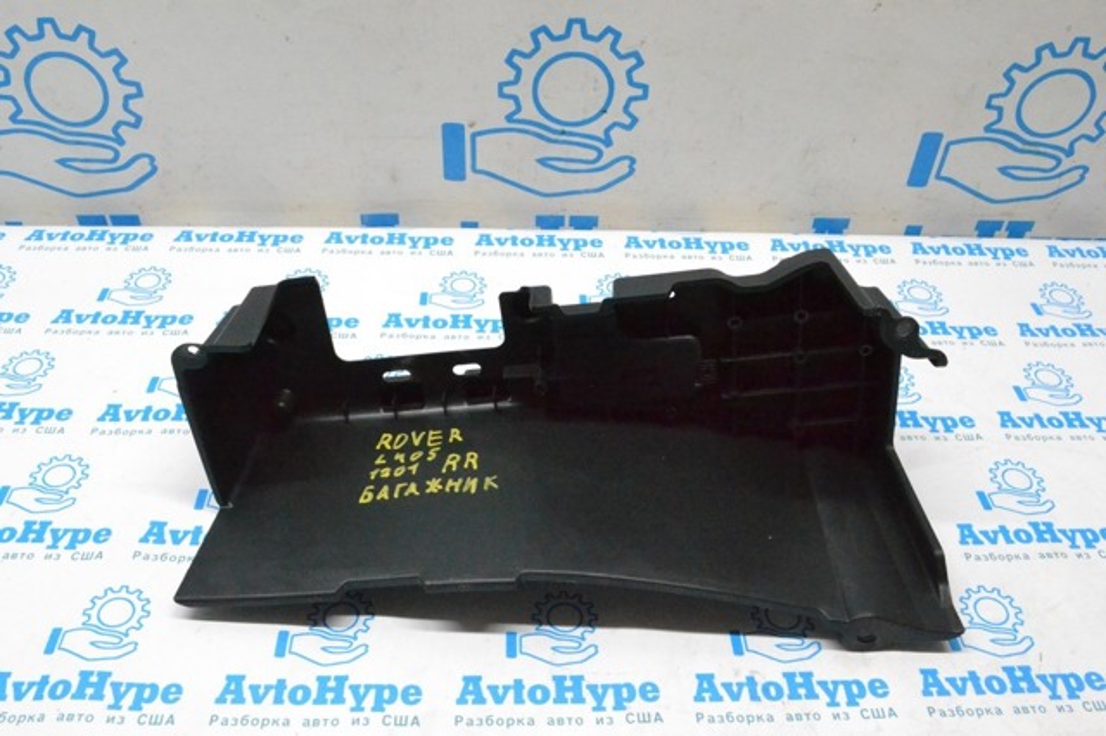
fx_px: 1013
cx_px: 553
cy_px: 368
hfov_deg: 57.2
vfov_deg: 39.9
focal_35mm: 33
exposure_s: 1/160
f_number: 11
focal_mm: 22
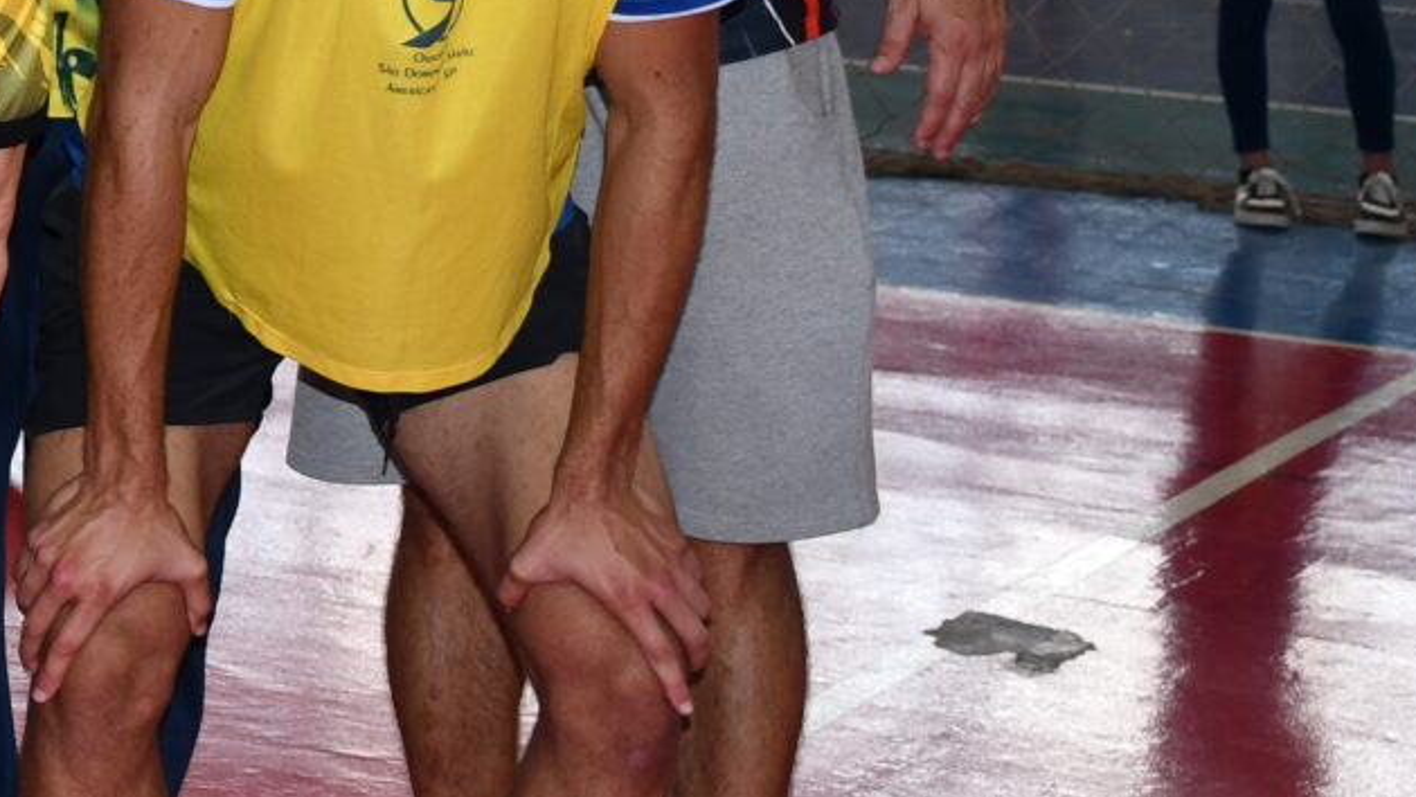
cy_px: -160
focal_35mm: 128
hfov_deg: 15.9
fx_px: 4807
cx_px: -459
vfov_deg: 9.4
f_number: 4
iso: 360
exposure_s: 1/125
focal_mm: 27
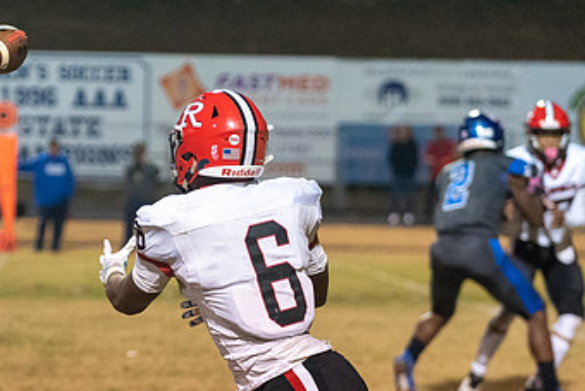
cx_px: 77
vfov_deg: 6.6
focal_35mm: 208
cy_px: 251
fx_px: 3381
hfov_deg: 9.8
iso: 8000
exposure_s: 1/800
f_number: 2.8
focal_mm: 104
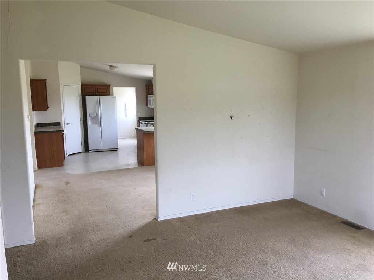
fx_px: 313
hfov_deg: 61.7
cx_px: 187
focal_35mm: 29
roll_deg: +0.6
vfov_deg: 48.2
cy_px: 140
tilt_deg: -6.5
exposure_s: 1/40
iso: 32
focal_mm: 4.15
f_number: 2.2
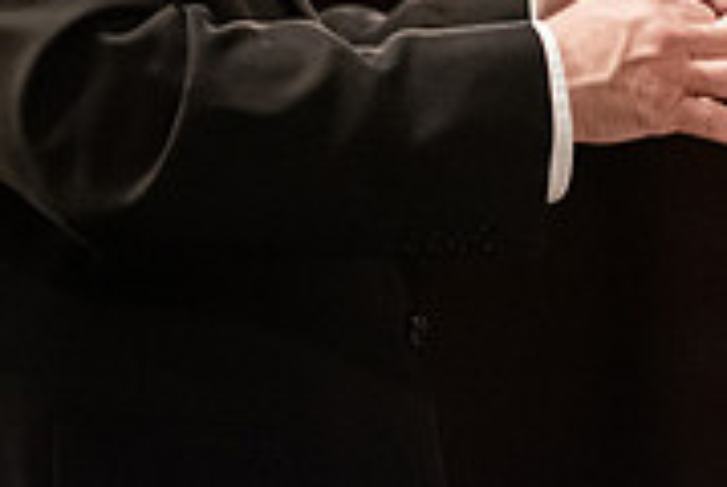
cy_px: -250
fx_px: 19621
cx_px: 418
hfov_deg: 2.1
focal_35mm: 970
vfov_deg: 1.4
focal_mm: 300
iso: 5000
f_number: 2.8
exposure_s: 1/320
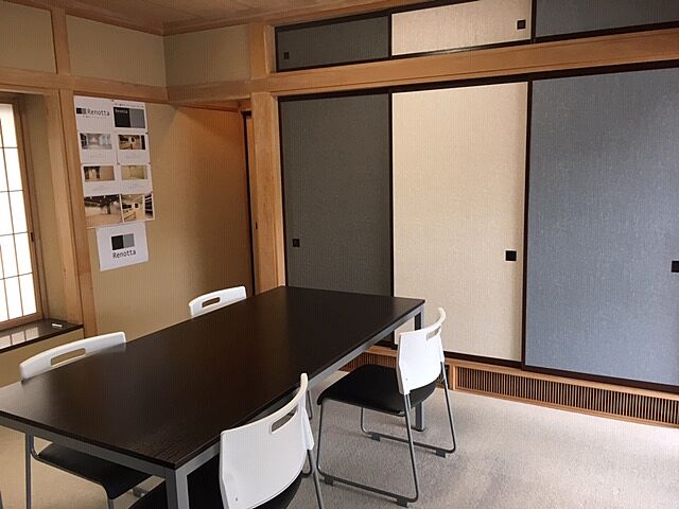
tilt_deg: -10.7
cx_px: 340
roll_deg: -0.5
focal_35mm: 29
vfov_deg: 48.2
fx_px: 569
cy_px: 254
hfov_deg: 61.7
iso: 64
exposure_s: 1/30
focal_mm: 4.15
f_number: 2.2
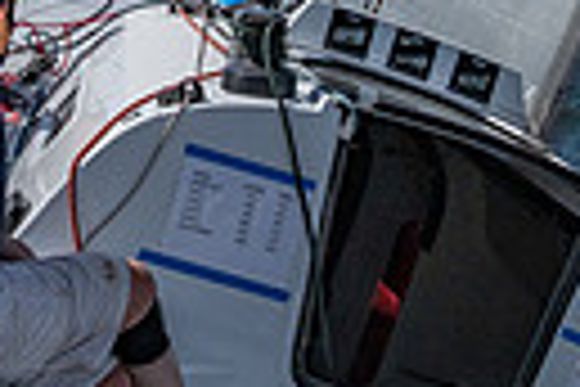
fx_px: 2030
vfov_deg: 9.9
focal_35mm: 126
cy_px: -451
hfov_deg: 16.2
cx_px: 345
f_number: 6.3
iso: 200
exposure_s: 1/5000
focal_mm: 27
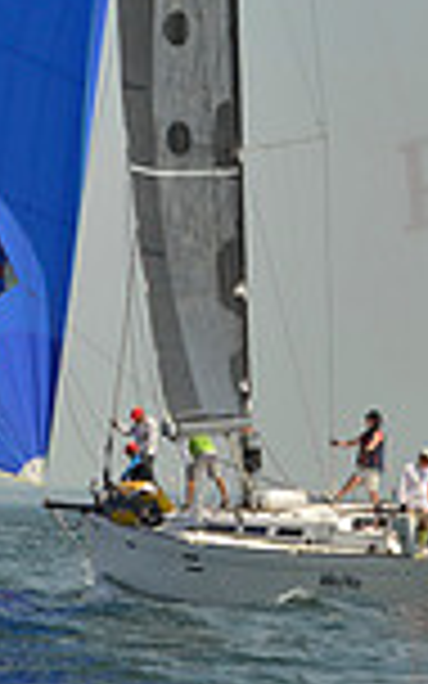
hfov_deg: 4.8
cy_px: -56
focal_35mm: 273
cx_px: 167
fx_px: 5095
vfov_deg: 7.6
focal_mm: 70
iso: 200
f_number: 8
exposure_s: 1/1250
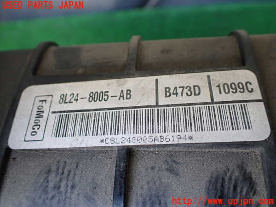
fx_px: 239
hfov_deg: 60.0
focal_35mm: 30
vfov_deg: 46.8
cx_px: 138
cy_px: 104
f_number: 2.3
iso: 250
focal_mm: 5.4
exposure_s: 1/125
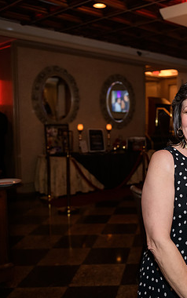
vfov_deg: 47.2
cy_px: 150
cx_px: 207
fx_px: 342
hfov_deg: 27.9
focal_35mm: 42
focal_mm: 27
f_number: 3.2
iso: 1600
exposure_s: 1/125
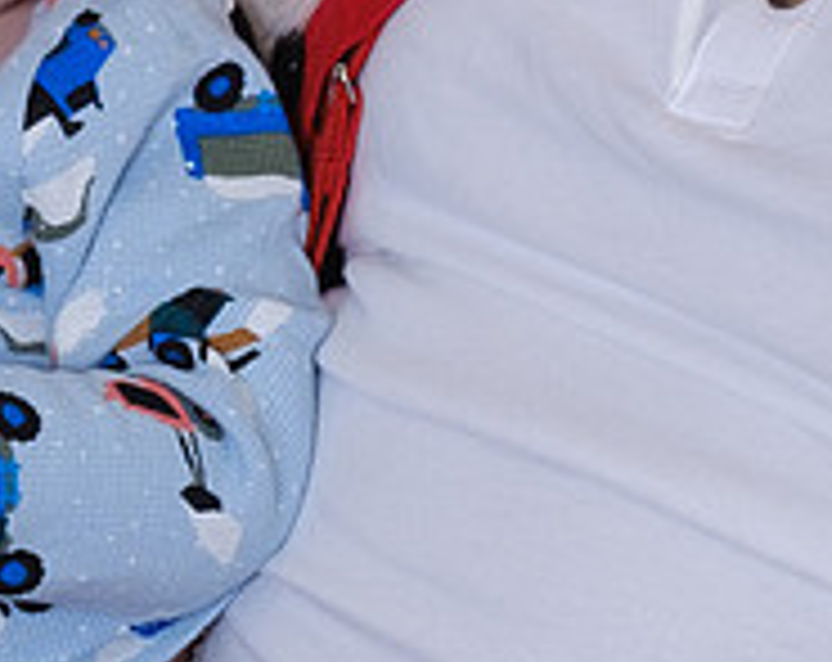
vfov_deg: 5.0
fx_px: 7515
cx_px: -108
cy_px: -259
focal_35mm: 306
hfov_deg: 6.3
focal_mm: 28.3
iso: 400
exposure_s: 1/125
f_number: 6.4
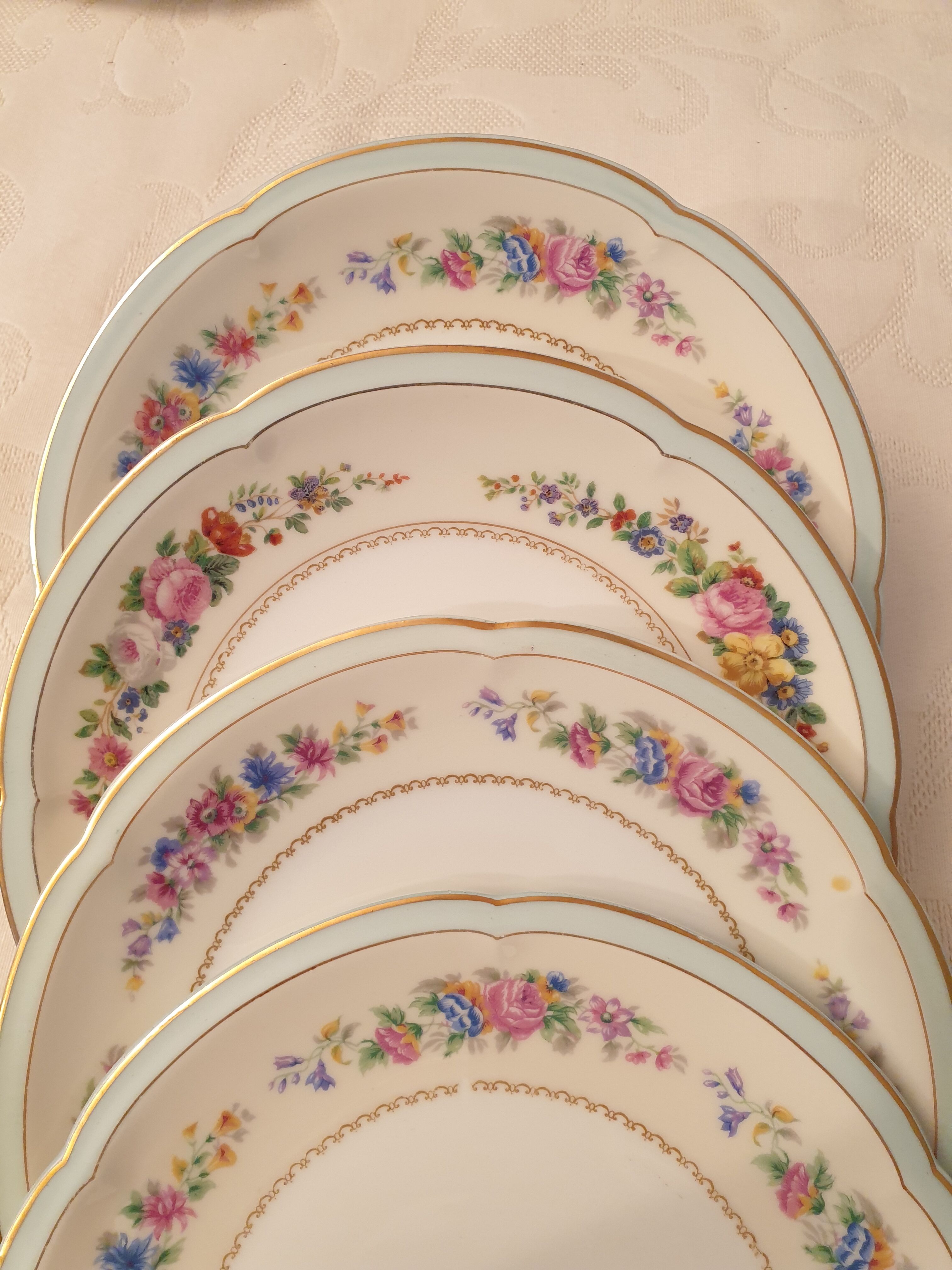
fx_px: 953
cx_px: 476
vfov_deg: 67.3
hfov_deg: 53.1
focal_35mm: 26
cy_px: 635
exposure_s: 1/50
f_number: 2.4
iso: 250
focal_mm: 4.3
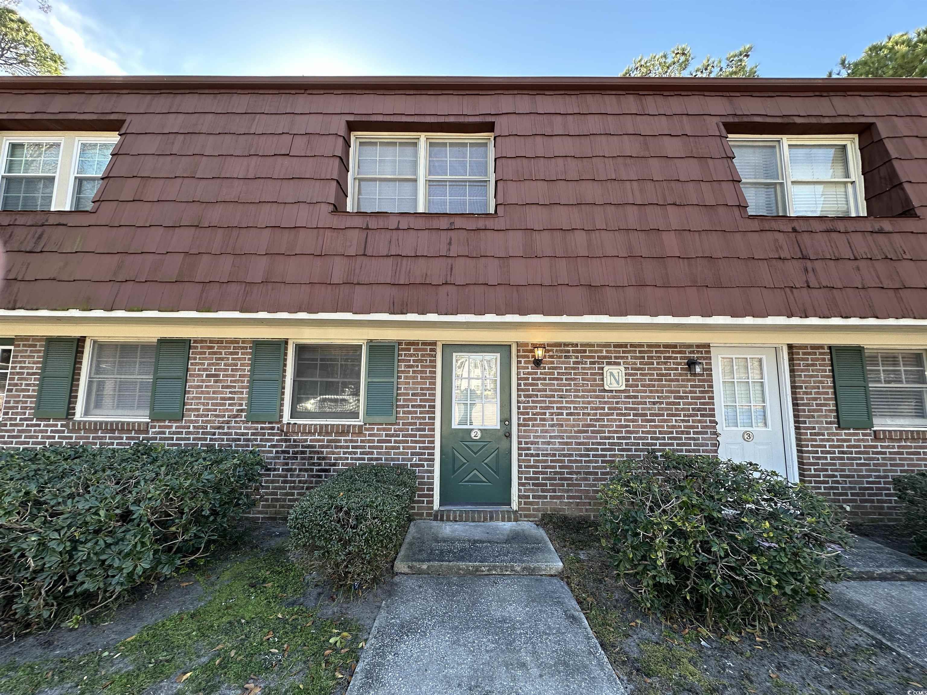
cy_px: 348
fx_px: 375
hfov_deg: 102.1
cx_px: 464
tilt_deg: +7.1
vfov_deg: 85.7
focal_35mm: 14
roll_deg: -0.3
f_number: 2.2
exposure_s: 1/161
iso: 40
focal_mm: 2.22
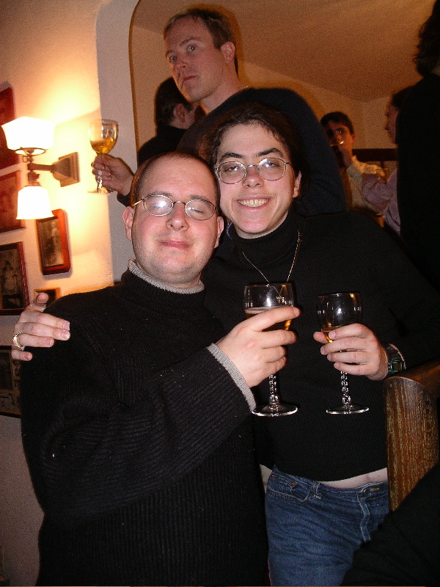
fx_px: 627
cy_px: 294
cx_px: 220
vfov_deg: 50.1
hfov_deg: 38.7
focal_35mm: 37
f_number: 2.8
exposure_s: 1/40
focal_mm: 7.8
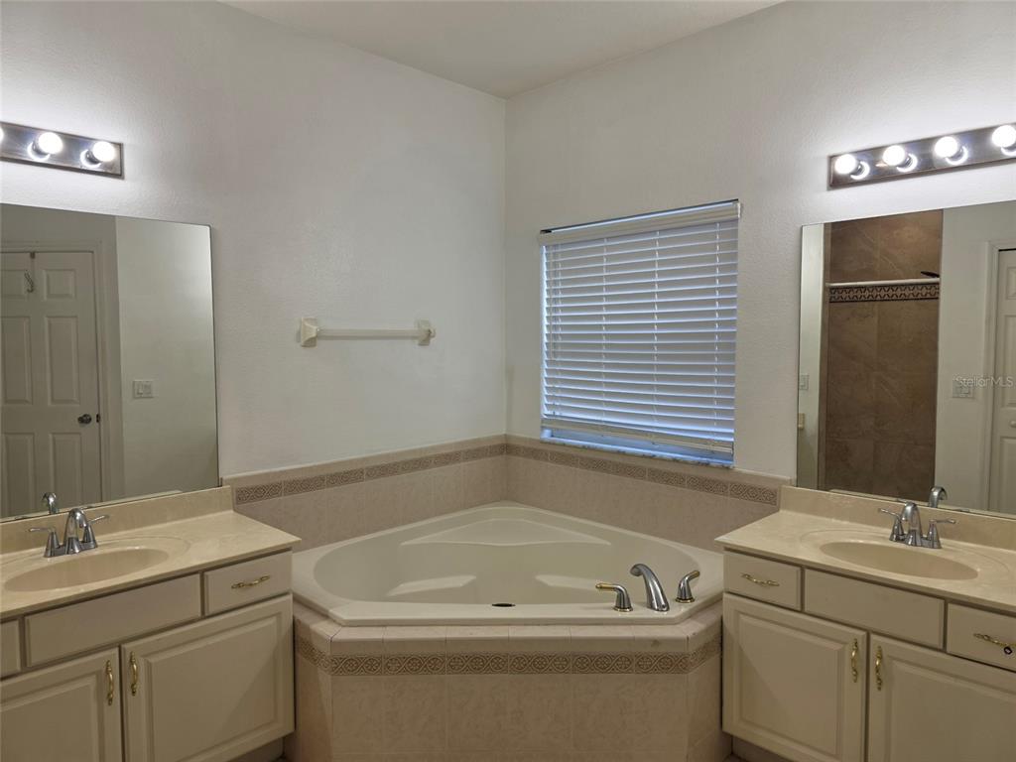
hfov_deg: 73.9
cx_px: 508
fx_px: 675
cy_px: 381
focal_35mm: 23
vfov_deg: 58.9
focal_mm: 6.3
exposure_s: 1/120
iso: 50
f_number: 1.7
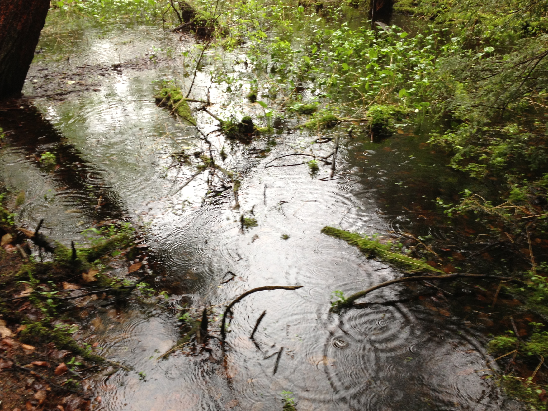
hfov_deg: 46.7
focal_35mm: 40
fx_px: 633
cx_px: 240
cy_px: 222
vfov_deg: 35.9
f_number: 2.4
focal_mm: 4.28
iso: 50
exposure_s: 1/20
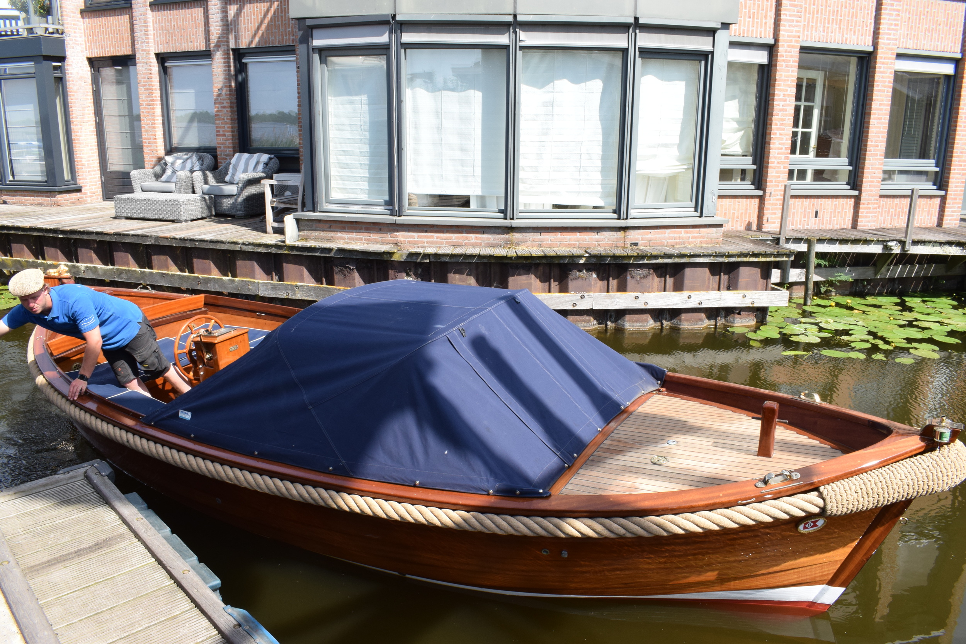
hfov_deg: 67.4
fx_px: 725
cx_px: 483
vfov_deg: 48.0
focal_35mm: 27
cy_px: 322
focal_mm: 18
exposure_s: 1/200
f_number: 18
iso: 640
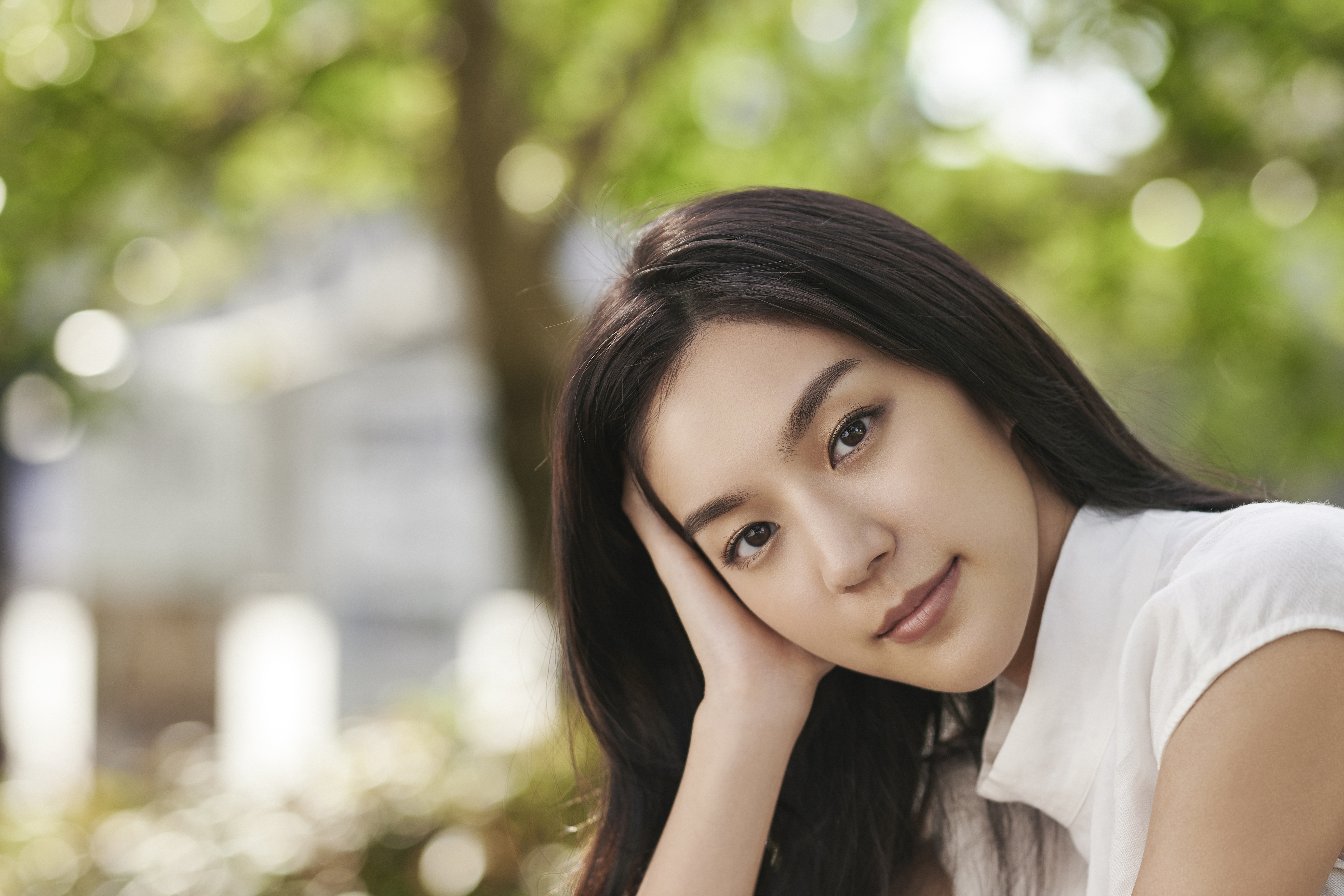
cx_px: 670
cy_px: 639
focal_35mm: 133
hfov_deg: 15.4
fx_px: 4965
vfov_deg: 10.3
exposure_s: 1/800
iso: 100
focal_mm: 85
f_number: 2.2
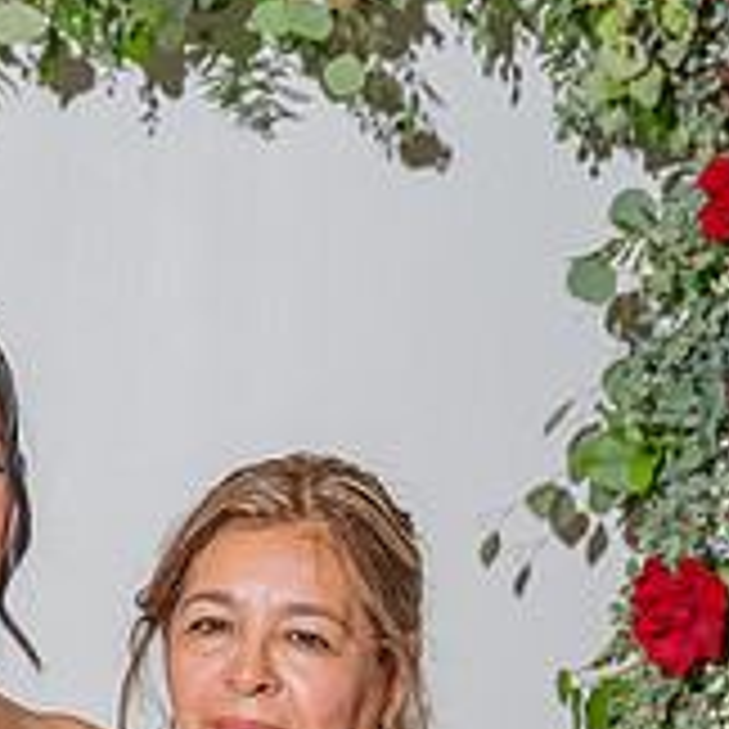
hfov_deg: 8.6
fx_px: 4813
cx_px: 54
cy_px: 950
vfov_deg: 8.5
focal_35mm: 202
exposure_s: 1/200
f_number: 5.6
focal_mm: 57
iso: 800
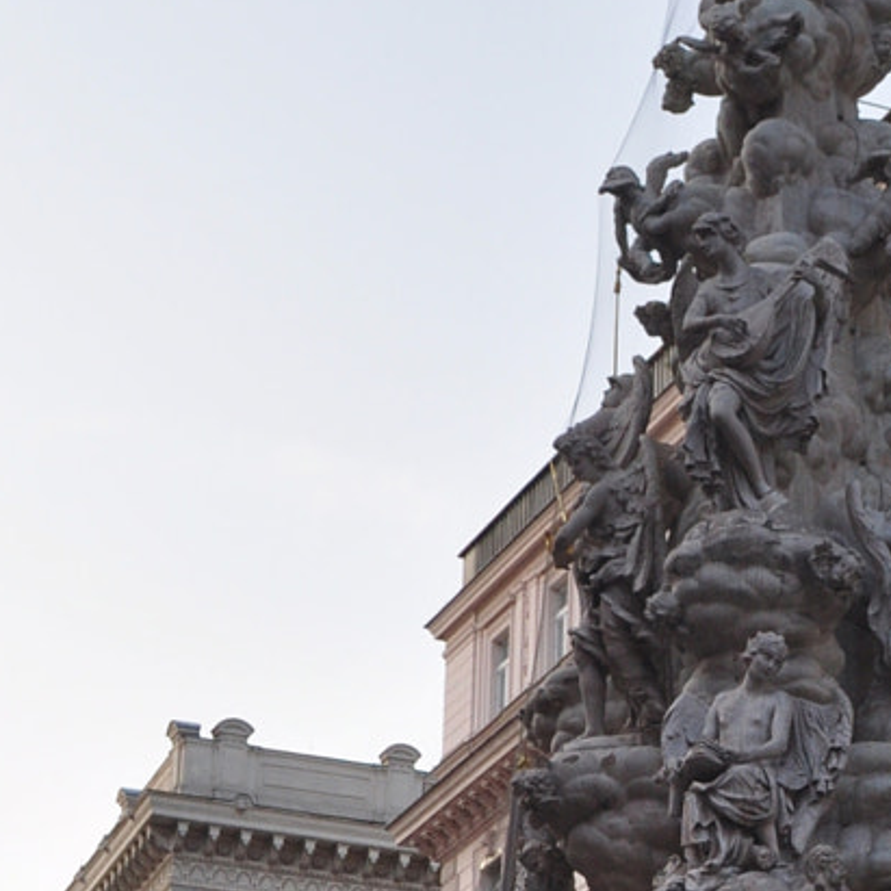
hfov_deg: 14.5
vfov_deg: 14.5
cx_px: 810
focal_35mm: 119
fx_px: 3465
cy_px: 856
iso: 400
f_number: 7.1
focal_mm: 24
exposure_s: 1/40
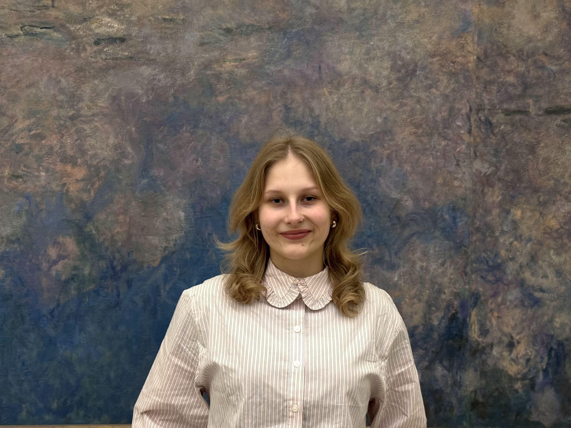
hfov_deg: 39.7
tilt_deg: -4.3
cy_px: 214
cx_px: 286
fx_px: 792
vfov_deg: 30.3
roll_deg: -0.2
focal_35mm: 48
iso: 125
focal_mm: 6.76
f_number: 1.78
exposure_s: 1/50
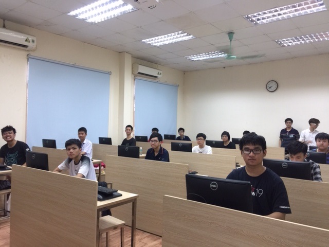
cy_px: 124
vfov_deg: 48.2
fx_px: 276
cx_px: 164
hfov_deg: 61.7
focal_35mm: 29
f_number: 2.2
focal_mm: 4.15
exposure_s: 1/17
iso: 50
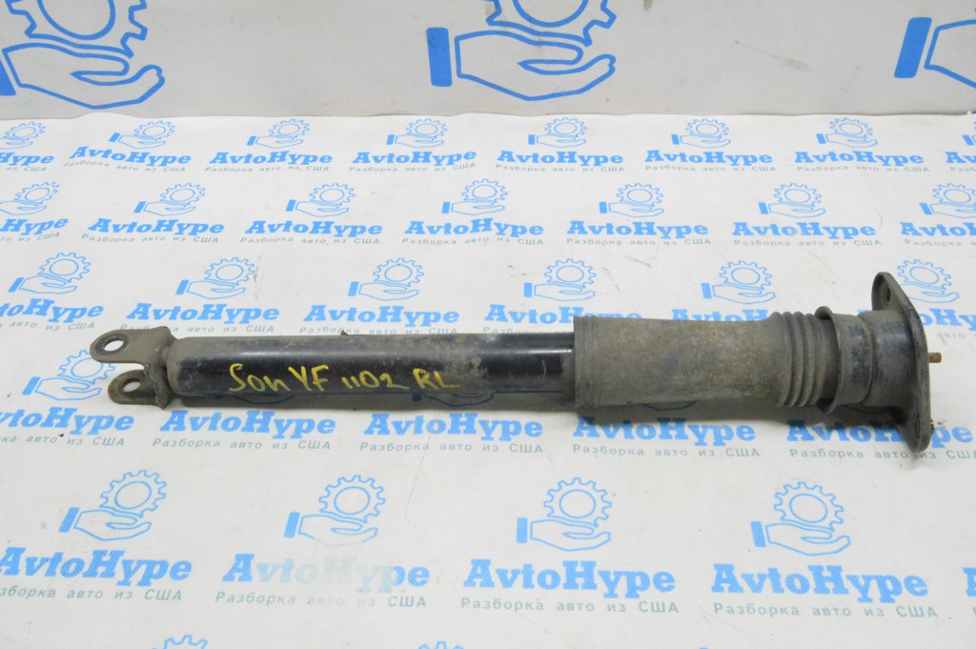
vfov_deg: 39.9
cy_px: 324
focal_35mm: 33
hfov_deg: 57.3
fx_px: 894
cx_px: 488
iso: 6400
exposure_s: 1/15
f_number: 20
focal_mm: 22
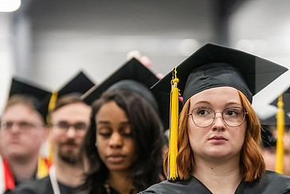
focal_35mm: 217
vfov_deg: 6.3
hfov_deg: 9.5
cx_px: 231
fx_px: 1749
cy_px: 155
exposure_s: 1/200
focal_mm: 135
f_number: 2.8
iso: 3200
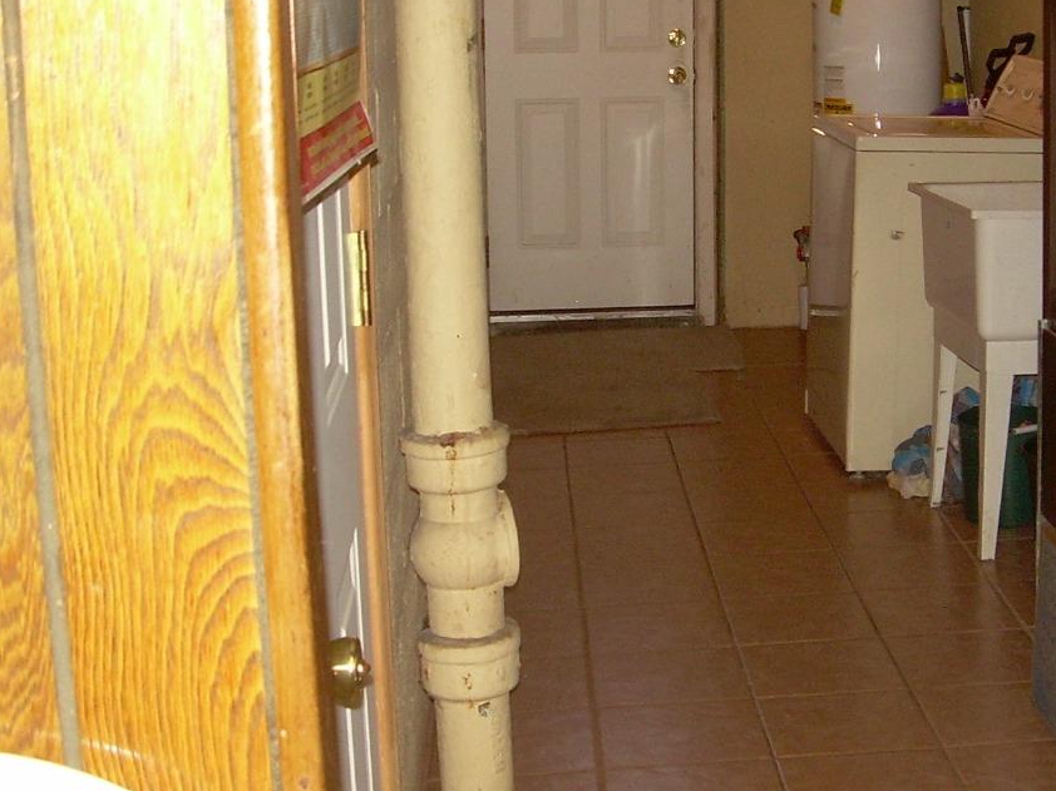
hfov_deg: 29.5
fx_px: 1982
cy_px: 303
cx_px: 746
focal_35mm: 65
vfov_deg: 22.5
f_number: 2.8
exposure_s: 1/60
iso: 168
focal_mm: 6.3
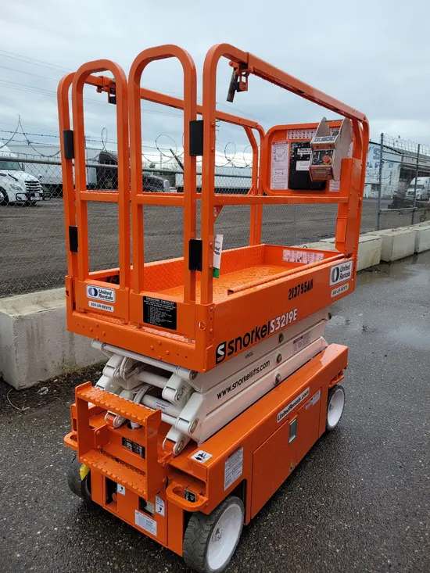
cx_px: 215
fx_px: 431
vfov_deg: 67.3
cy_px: 286
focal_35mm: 26
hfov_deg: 53.1
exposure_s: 1/730
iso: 40
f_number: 1.8
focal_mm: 5.4
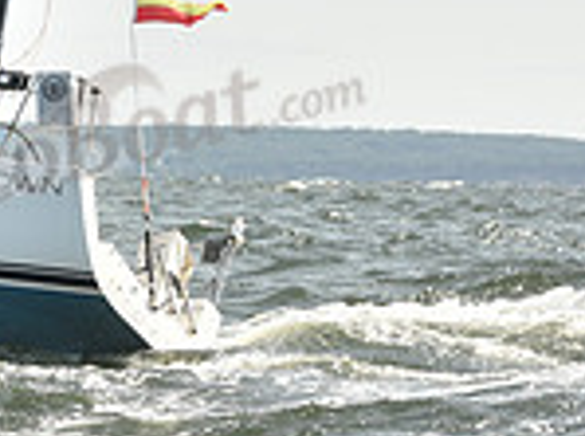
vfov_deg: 3.6
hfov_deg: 4.8
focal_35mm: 413
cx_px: -389
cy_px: -2
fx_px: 6963
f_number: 6.3
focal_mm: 110
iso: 250
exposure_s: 1/800
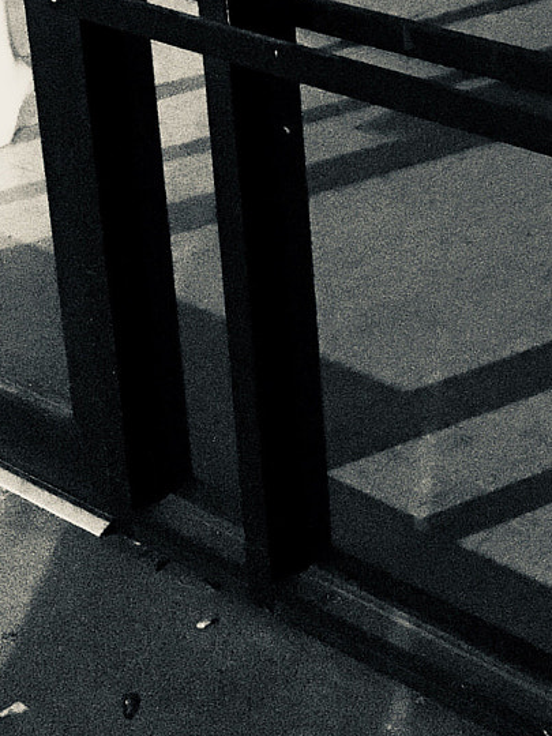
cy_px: -50
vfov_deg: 21.7
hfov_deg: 16.4
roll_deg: +1.4
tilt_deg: -15.9
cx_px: 666
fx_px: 1829
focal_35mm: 86
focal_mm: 4.15
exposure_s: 1/15
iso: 1250
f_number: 2.2
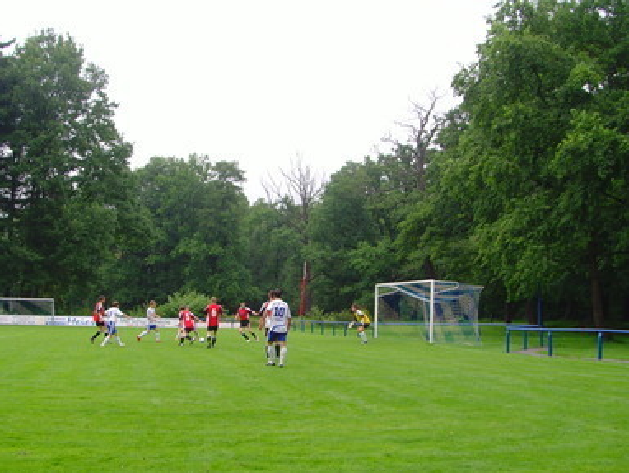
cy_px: 278
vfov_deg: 28.5
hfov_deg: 37.4
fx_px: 927
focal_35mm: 51
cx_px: 278
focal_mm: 6.6
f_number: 3.5
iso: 80
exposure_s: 1/180
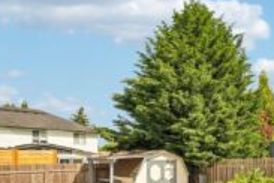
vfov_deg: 36.2
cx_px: 283
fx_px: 266
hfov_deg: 44.8
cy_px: 154
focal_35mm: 35
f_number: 8
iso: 400
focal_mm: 16
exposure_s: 1/500
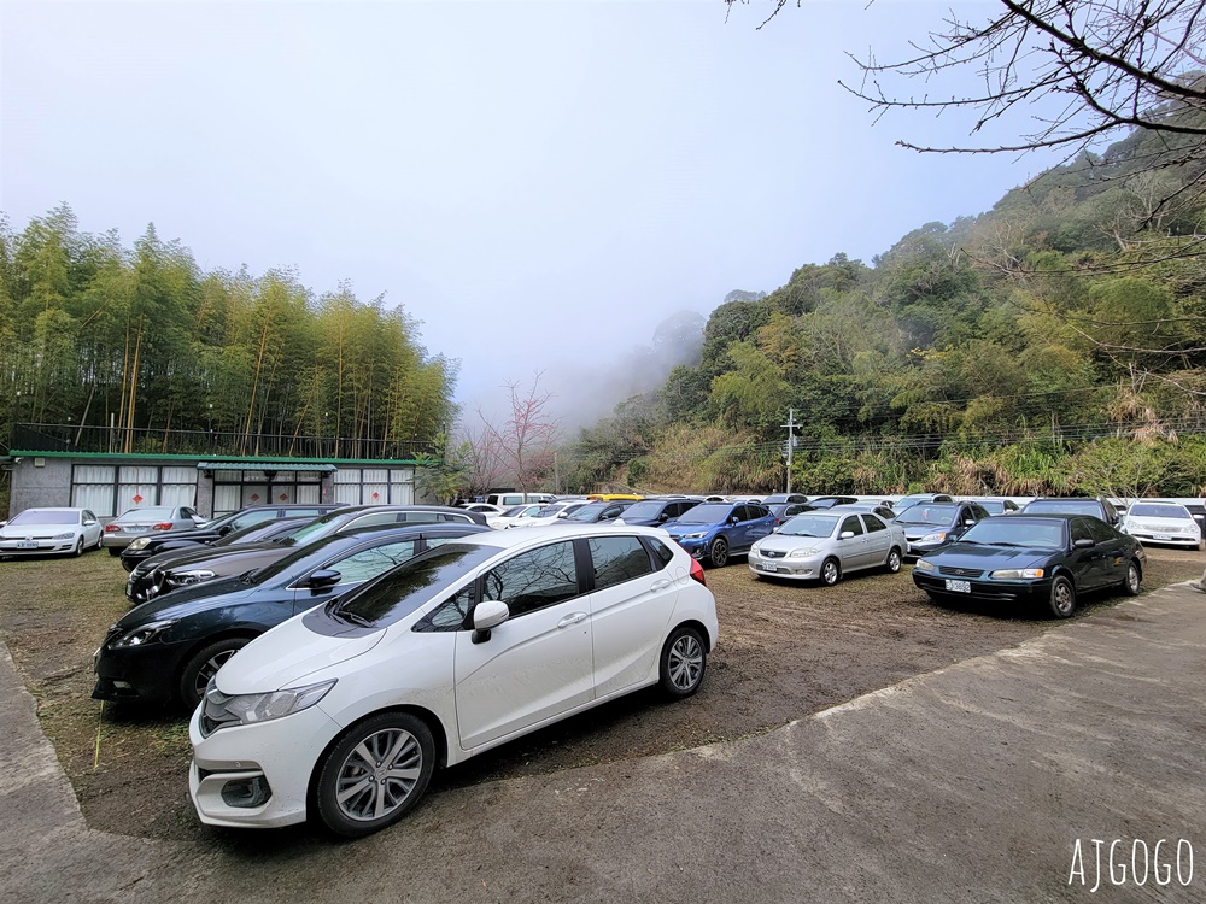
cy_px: 452
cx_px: 603
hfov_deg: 106.2
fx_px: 453
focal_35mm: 13
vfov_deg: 89.9
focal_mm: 2.2
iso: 50
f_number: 2.2
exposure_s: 1/882
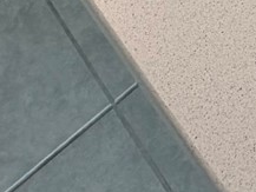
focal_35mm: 103
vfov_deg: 9.8
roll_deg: +2.7
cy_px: -428
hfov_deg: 17.6
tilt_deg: -26.3
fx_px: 762
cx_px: 349
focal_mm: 2.22
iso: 125
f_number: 2.2
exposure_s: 1/120
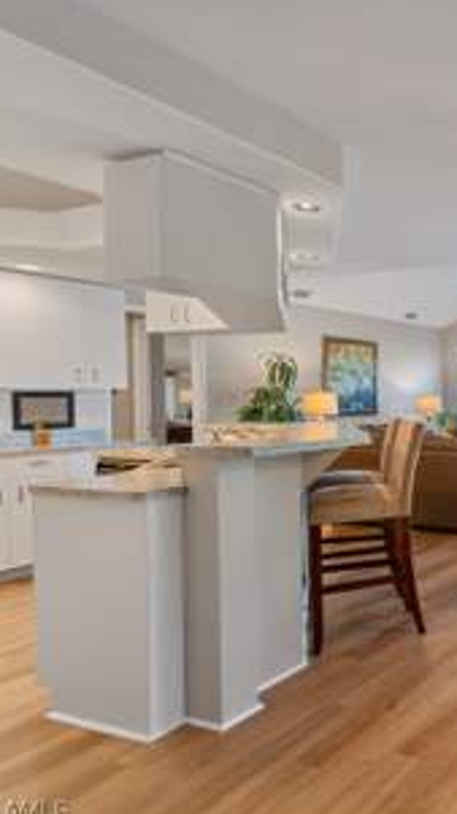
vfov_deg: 74.1
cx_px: 579
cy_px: 403
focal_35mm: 25
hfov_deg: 34.3
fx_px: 539
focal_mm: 10
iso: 200
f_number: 8
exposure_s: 1/2
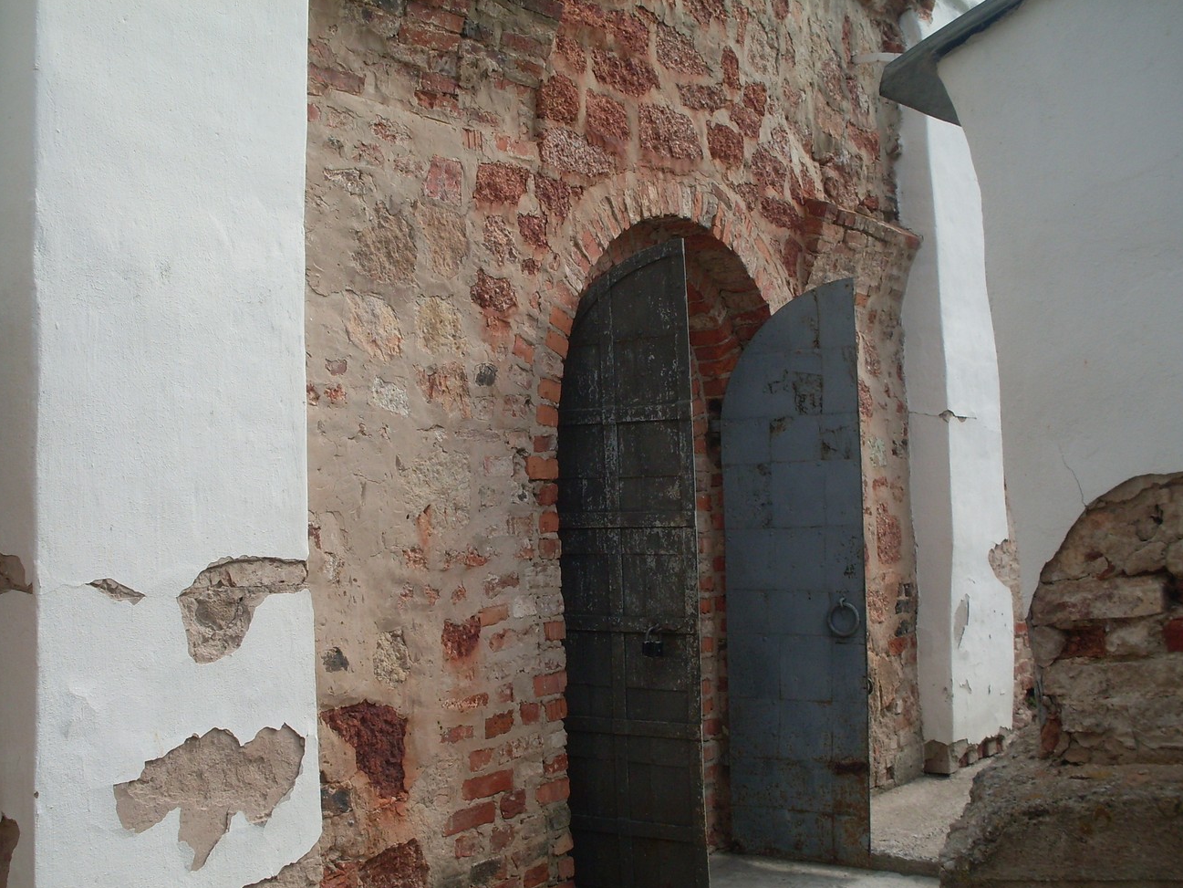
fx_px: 1435
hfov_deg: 44.8
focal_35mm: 42
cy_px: 485
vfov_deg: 34.3
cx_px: 555
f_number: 8.4
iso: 80
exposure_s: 1/125
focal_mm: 6.3
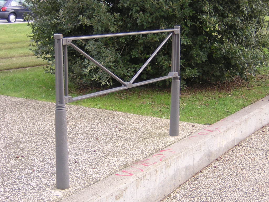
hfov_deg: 31.2
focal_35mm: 62
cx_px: 134
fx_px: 482
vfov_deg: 23.7
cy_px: 101
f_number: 3.4
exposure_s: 1/91.7
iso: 100
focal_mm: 8.1
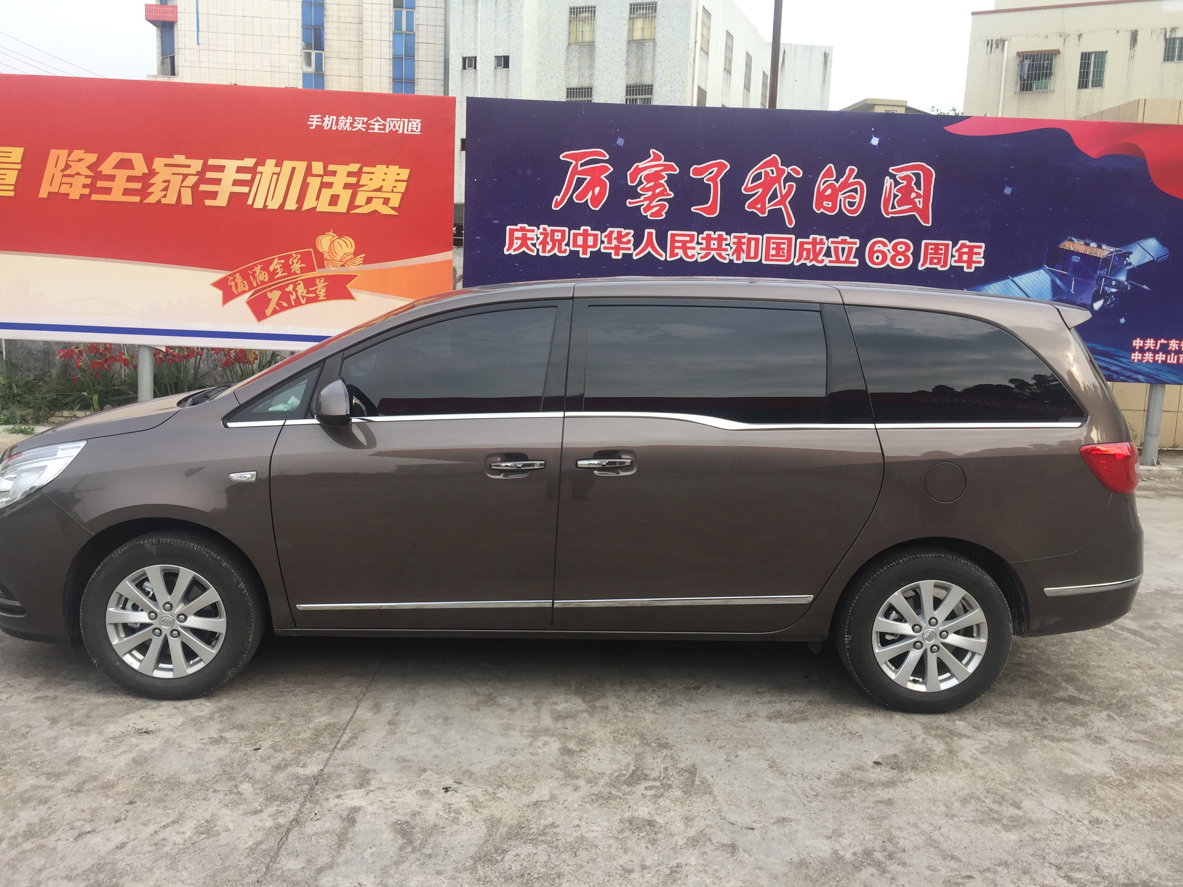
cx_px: 592
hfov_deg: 61.7
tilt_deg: -7.9
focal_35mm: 29
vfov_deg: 48.2
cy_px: 444
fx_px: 991
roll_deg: -3.6
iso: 32
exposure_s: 1/425
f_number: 2.2
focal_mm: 4.15
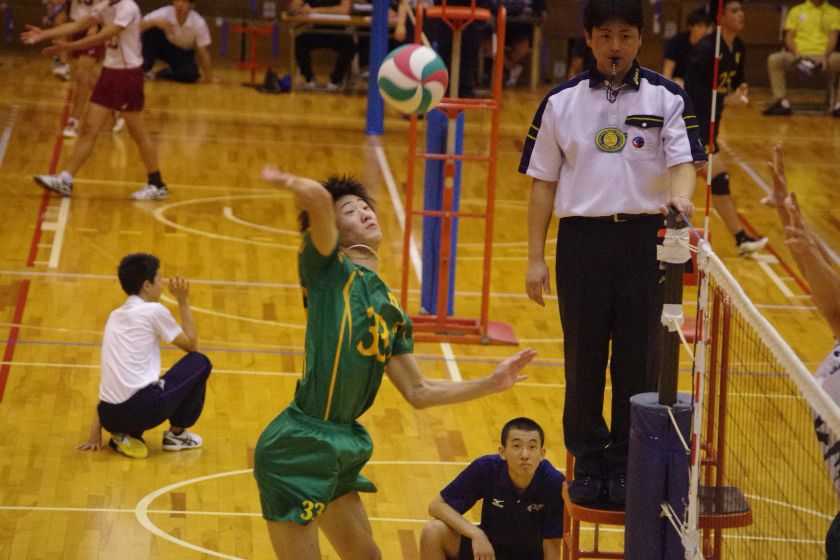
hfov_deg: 9.1
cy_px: 280
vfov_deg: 6.1
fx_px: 5250
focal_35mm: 225
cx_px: 420
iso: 6400
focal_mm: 150
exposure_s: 1/400
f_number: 4.5
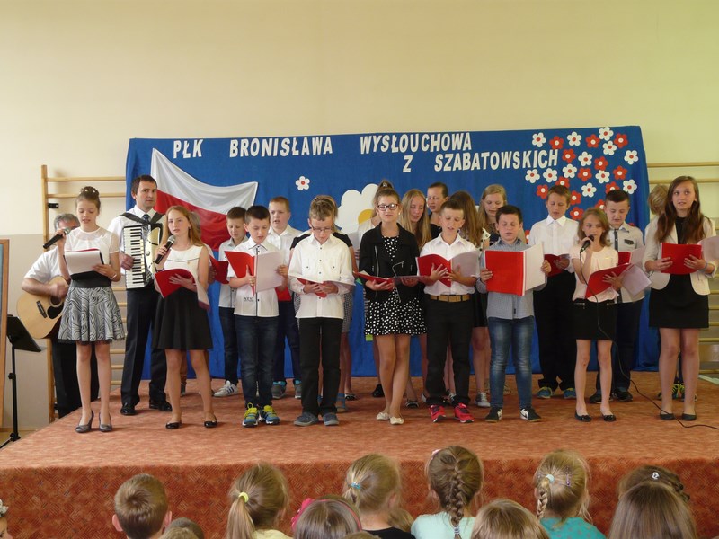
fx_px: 976
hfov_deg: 40.4
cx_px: 360
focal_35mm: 47
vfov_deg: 30.9
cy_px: 270
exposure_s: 1/40
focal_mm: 7.7
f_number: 3.2
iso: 160
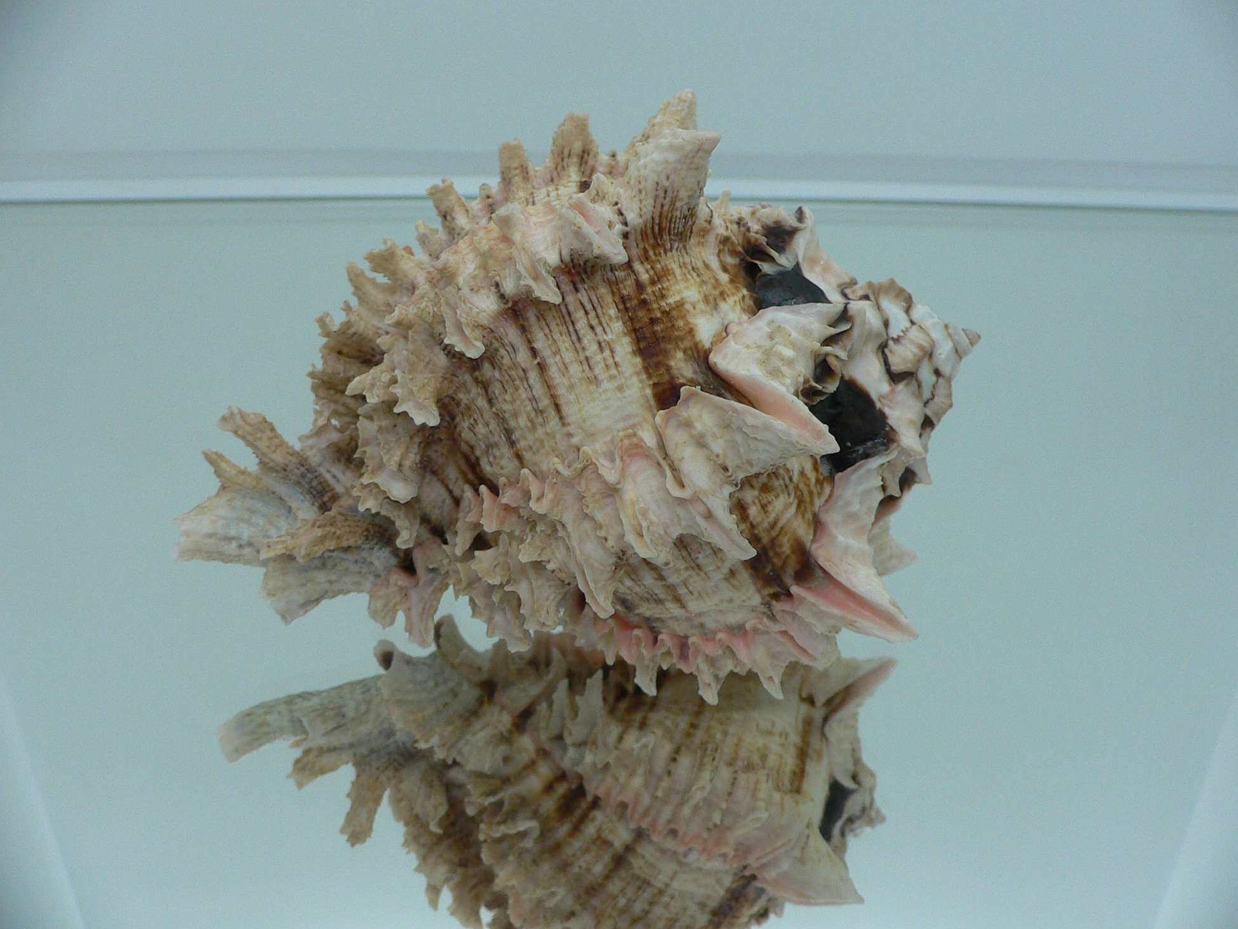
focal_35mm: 36
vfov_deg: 39.7
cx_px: 628
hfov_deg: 51.4
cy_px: 459
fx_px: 1287
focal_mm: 4.6
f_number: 2.8
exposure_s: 1/60
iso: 100
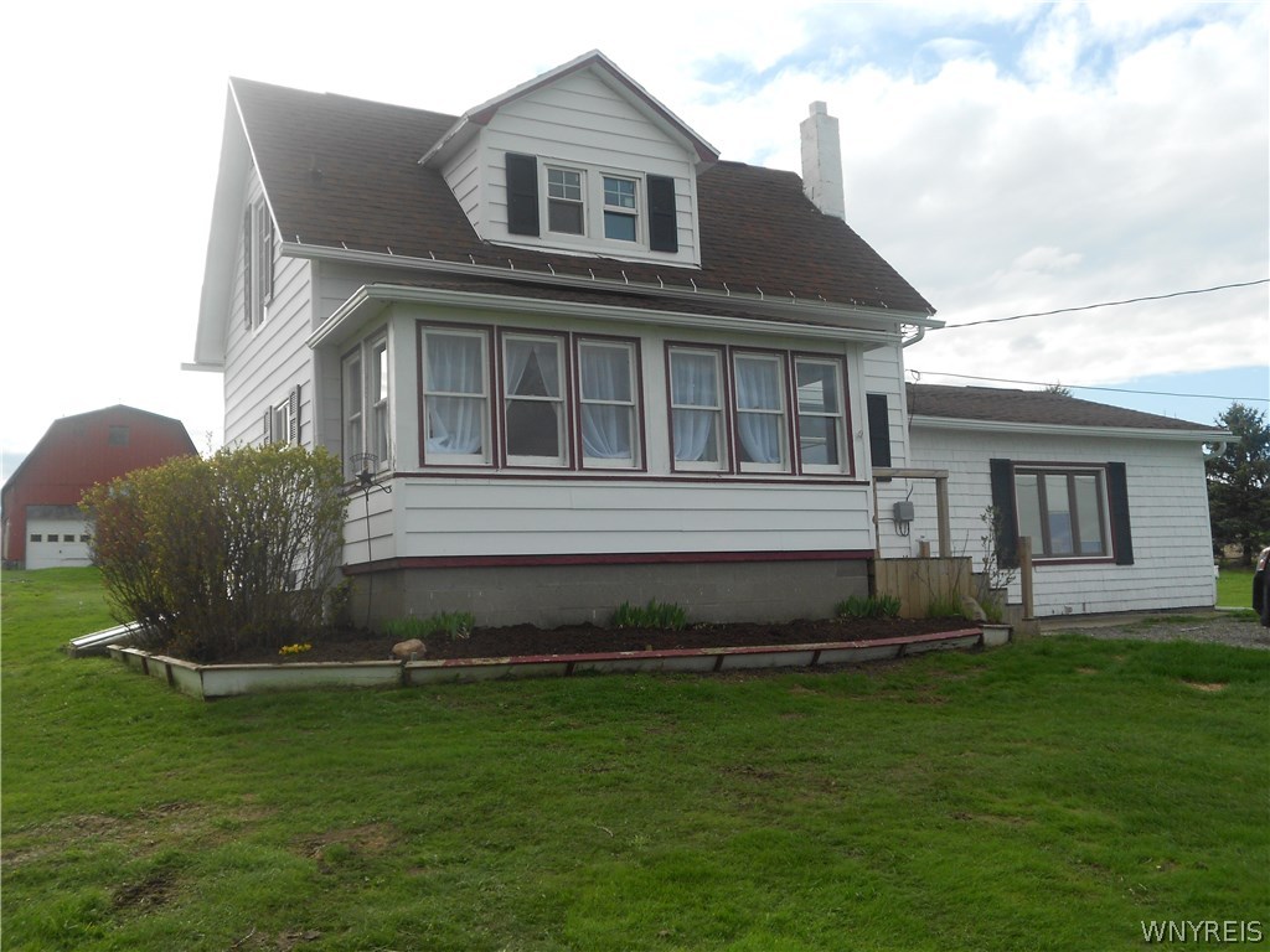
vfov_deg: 44.2
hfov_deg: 56.8
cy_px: 476
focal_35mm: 32
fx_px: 1174
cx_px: 635
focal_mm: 5.8
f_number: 3.6
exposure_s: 1/640
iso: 80
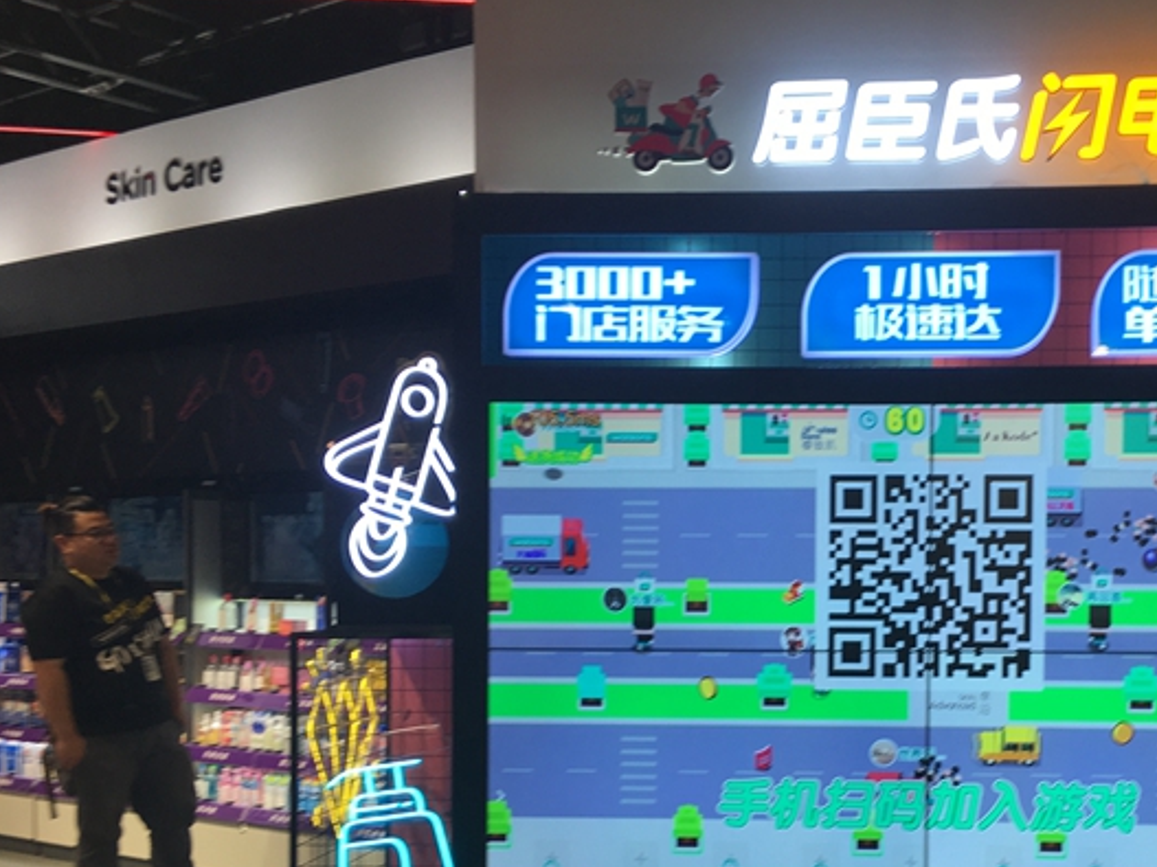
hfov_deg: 41.6
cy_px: 637
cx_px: 876
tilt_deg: -0.5
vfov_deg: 32.3
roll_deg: -0.6
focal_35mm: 44
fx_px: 1470
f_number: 2.2
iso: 25
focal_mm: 4.15
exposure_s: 1/100
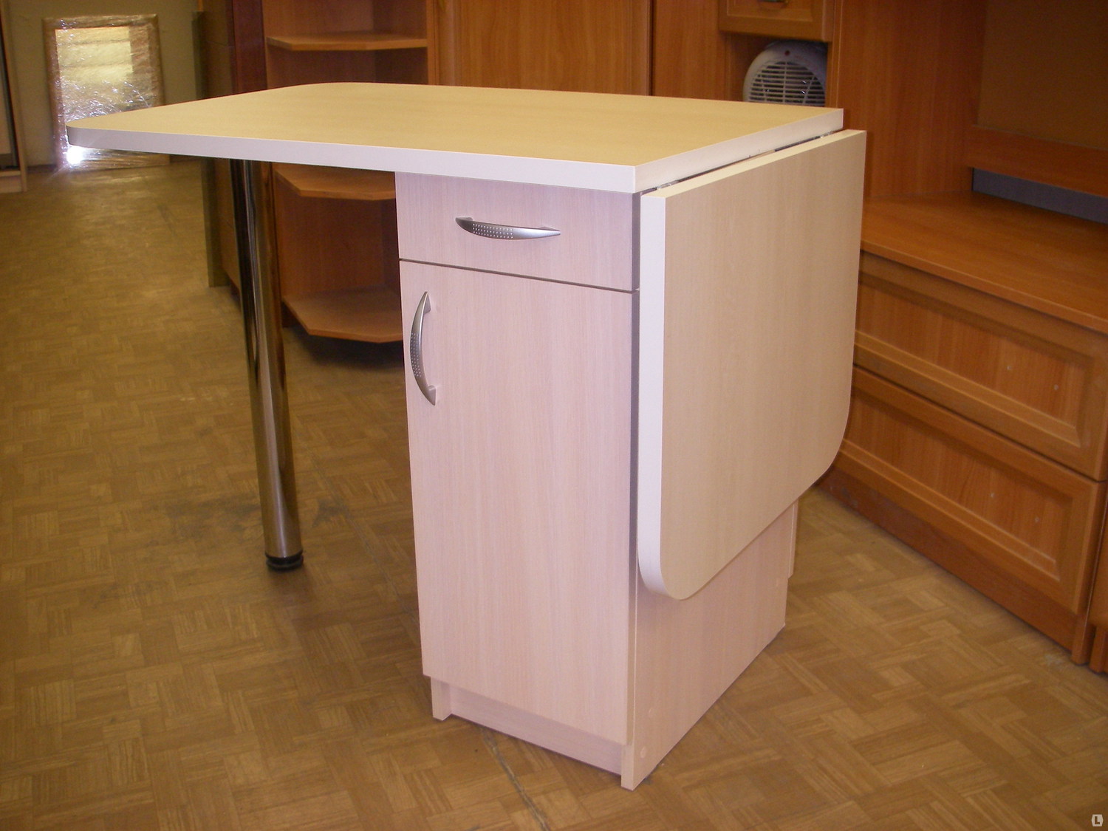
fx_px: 1216
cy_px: 416
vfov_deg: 37.7
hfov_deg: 49.0
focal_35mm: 38
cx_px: 554
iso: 200
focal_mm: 6.3
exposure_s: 1/40
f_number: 3.3
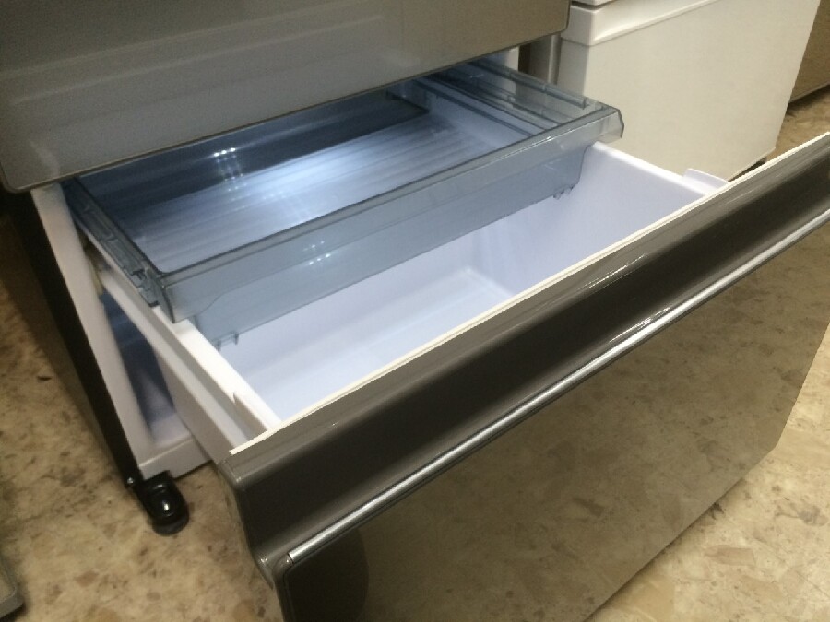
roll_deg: +1.6
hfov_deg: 61.7
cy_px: 311
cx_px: 415
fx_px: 695
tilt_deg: -39.3
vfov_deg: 48.2
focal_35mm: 29
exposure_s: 1/30
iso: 64
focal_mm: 4.15
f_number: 2.2
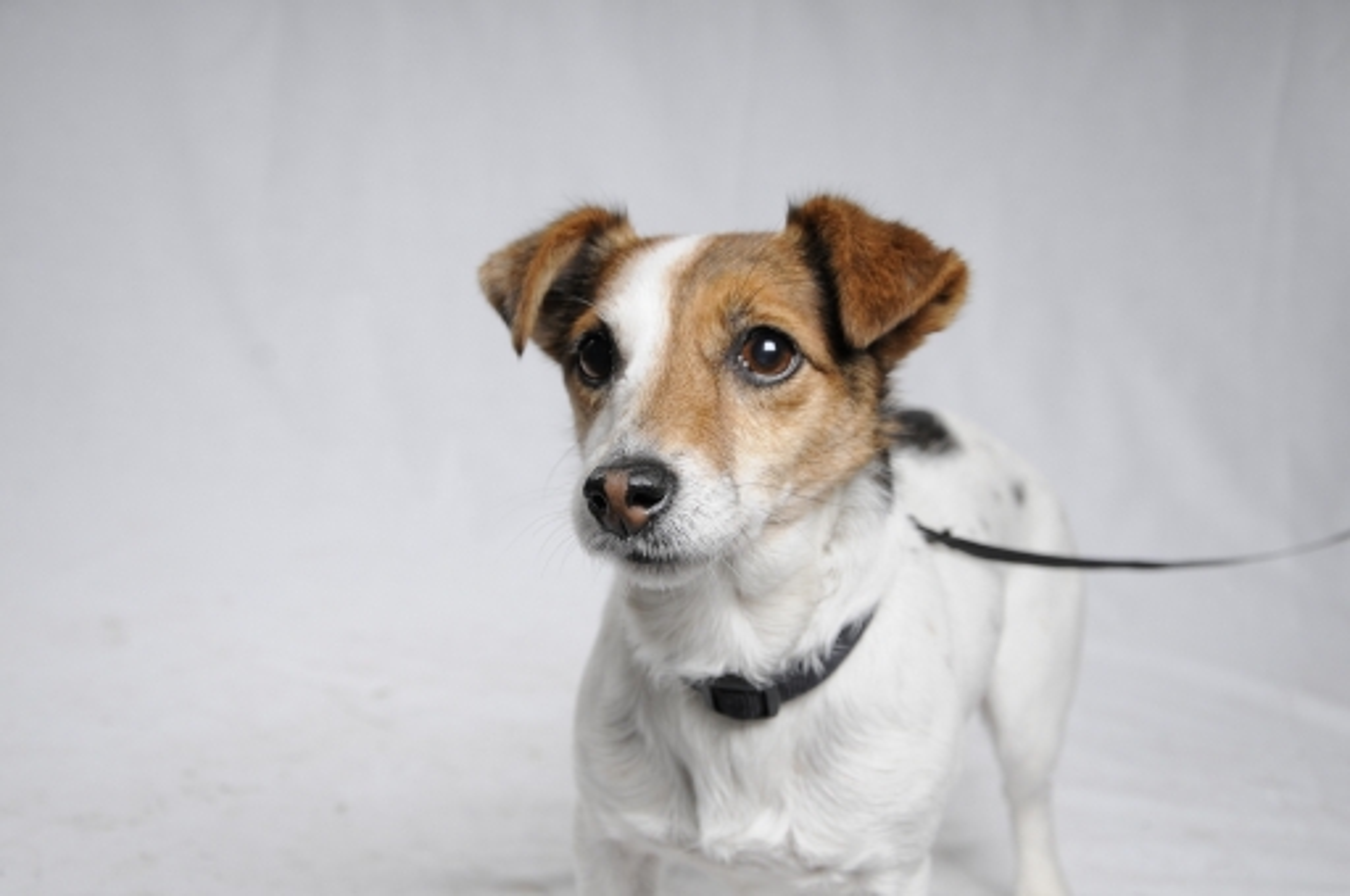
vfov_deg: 23.7
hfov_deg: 35.1
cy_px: 448
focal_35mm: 57
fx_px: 2135
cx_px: 675
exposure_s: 1/250
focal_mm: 38
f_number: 5.6
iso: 200
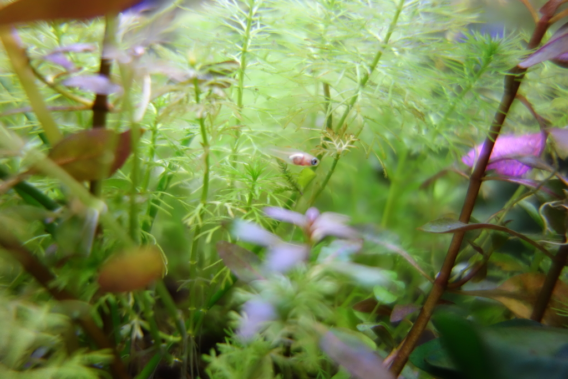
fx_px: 442
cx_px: 284
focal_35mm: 28
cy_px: 190
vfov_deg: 46.4
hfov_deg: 65.5
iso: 800
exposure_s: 1/250
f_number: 1.8
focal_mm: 10.4
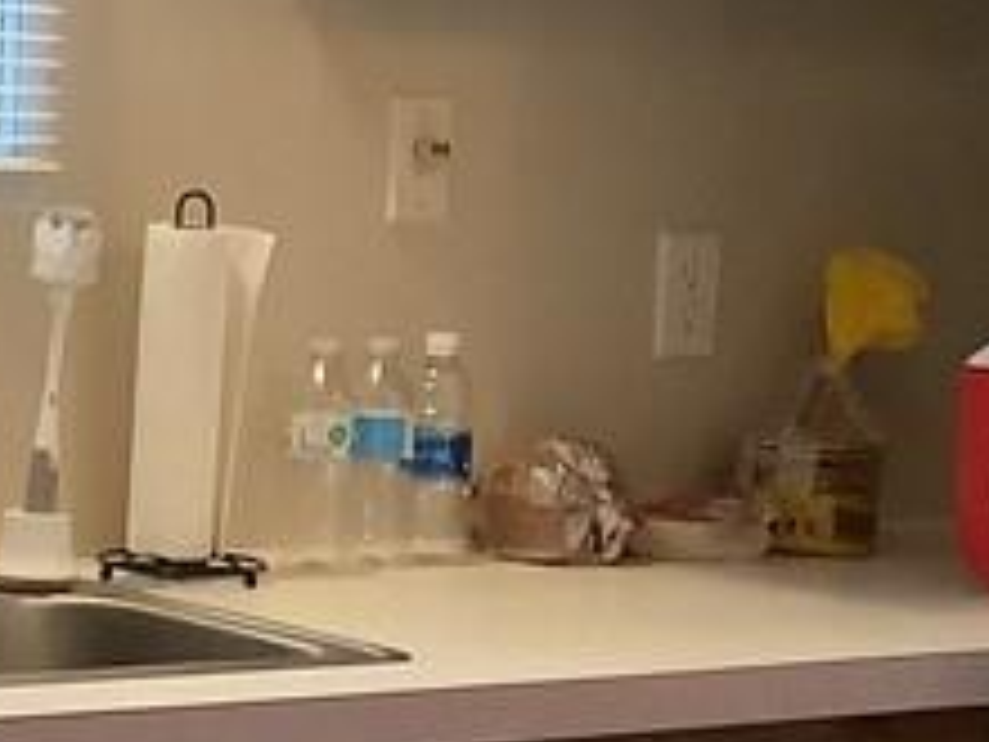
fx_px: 4114
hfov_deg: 13.6
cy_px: 463
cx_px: 220
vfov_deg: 10.3
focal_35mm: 144
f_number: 2.4
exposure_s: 1/50
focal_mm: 3.3
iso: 400
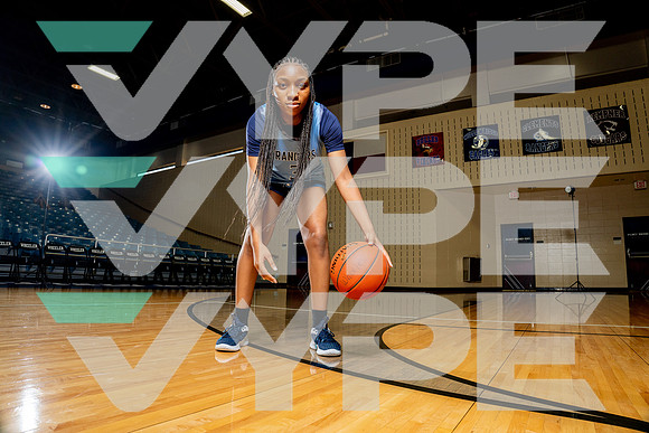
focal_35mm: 21
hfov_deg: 81.2
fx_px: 379
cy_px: 216
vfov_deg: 59.5
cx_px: 324
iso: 400
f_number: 6.3
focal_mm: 21
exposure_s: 1/250
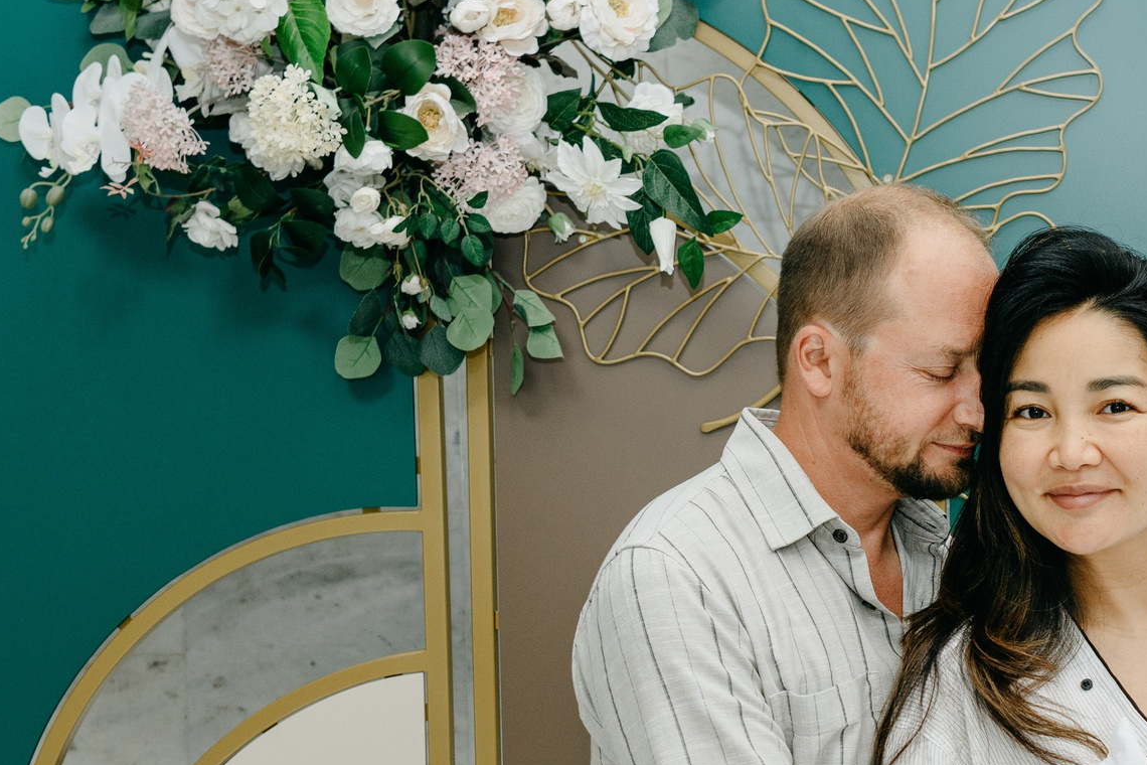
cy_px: 549
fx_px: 2485
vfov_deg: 17.4
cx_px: 984
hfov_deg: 25.4
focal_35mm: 78
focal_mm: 32
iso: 400
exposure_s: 1/160
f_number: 4
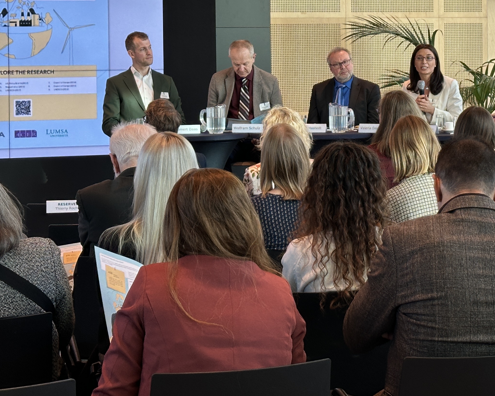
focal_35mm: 92
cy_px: 61
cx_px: 353
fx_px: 1348
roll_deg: +0.5
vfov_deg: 16.6
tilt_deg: +0.1
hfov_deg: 20.7
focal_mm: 6.86
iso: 50
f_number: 1.78
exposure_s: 1/100
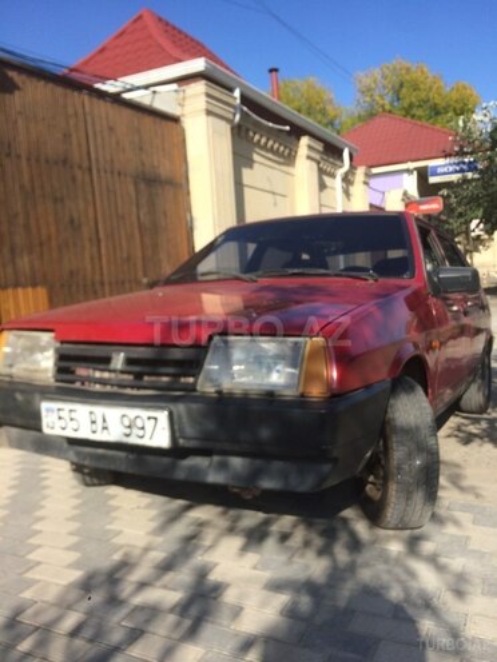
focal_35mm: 29
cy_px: 331
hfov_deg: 48.2
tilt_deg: -4.2
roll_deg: +3.3
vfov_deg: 61.7
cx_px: 248
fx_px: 555
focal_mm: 4.15
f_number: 2.2
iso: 32
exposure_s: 1/1520
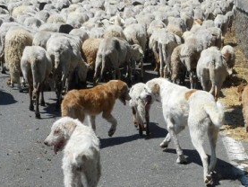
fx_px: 659
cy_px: 107
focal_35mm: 92
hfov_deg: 21.2
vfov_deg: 16.1
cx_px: 158
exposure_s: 1/400
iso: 80
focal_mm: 9.1
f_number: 4.9
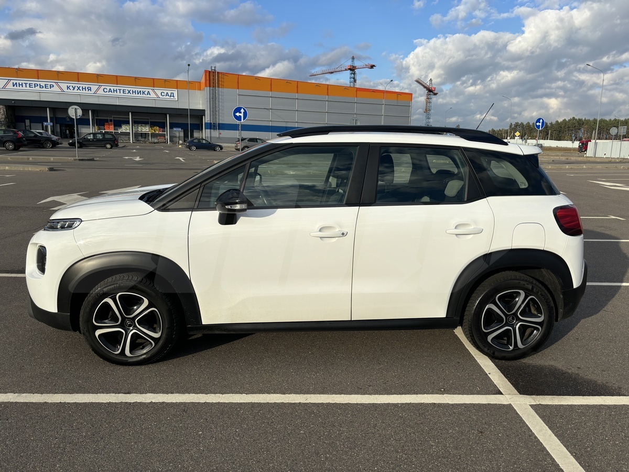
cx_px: 314
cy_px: 236
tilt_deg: -10.8
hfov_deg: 67.3
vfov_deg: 53.1
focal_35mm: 26
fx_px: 472
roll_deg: -1.7
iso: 50
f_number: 1.6
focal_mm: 5.96
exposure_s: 1/3205
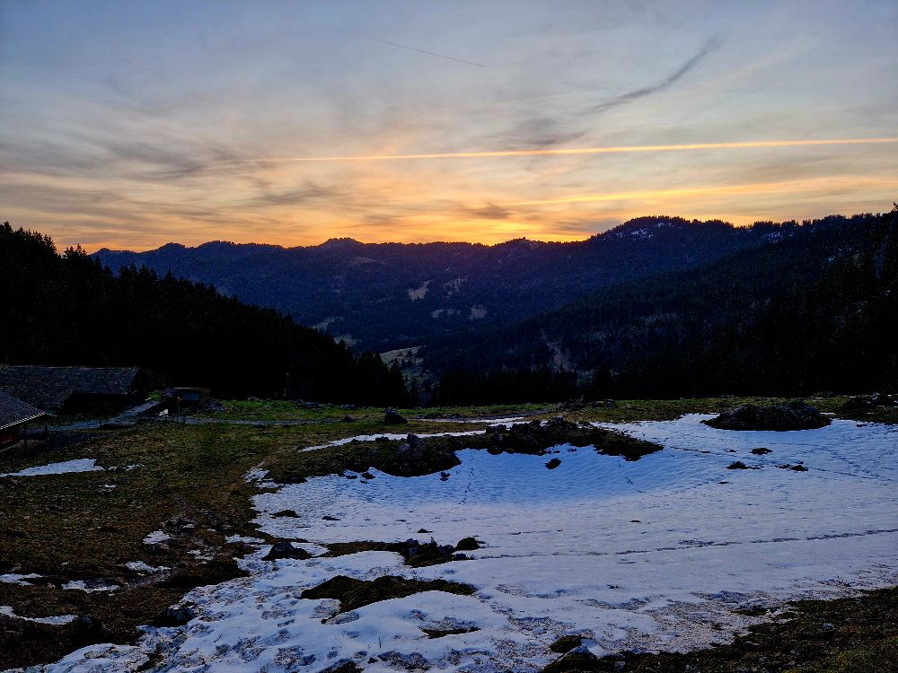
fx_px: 597
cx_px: 449
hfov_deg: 73.9
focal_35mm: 23
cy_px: 336
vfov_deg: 58.9
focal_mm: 5.4
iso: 50
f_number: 1.8
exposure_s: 1/182
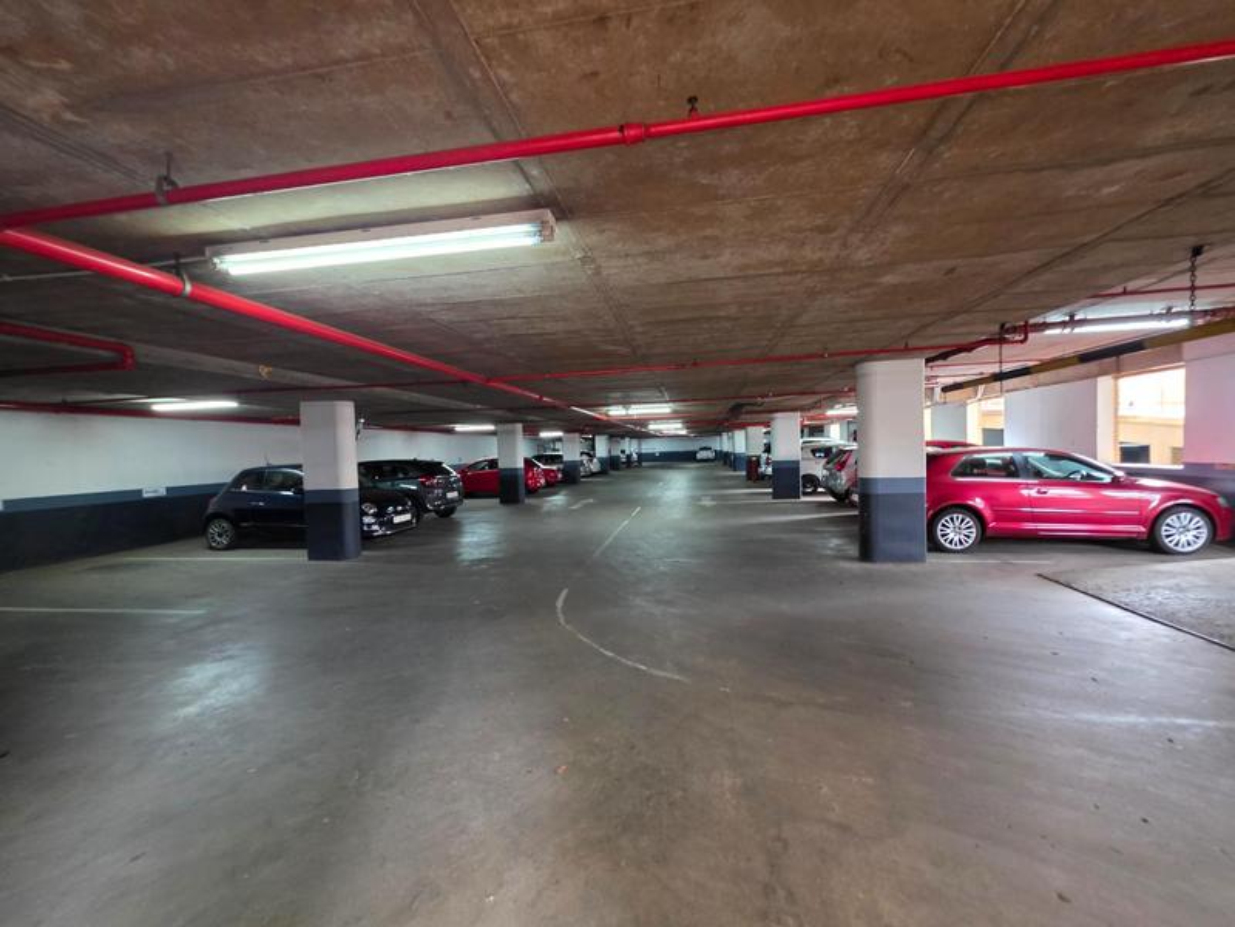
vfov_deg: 89.9
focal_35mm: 13
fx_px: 464
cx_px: 618
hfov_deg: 106.2
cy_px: 464
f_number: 1.9
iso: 640
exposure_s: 1/50
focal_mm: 2.2
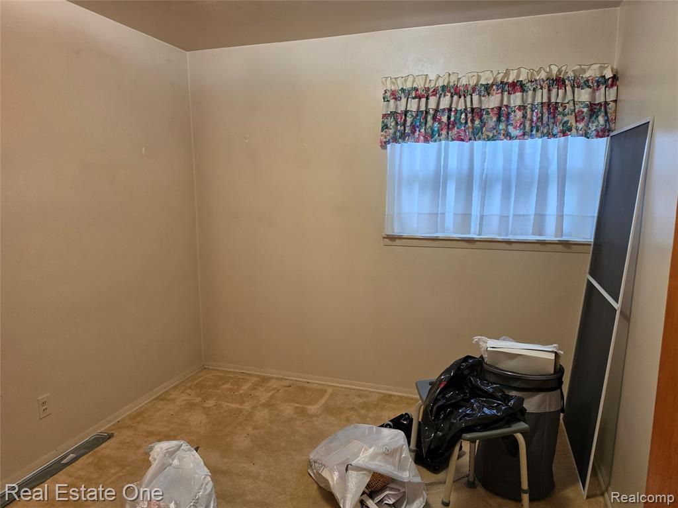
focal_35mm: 23
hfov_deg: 73.9
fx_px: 450
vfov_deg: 58.9
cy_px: 254
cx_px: 339
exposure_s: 1/120
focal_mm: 6.5
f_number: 1.4
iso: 125
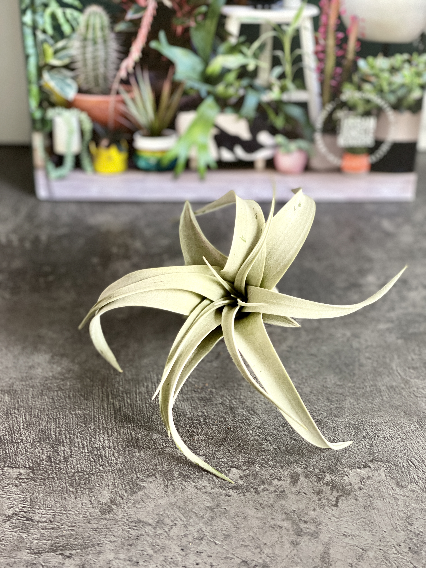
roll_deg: -0.3
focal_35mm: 64
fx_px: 1050
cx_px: 213
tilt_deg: -39.9
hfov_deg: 22.9
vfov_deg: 30.3
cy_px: 284
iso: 320
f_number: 2.2
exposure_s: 1/40
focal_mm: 7.5
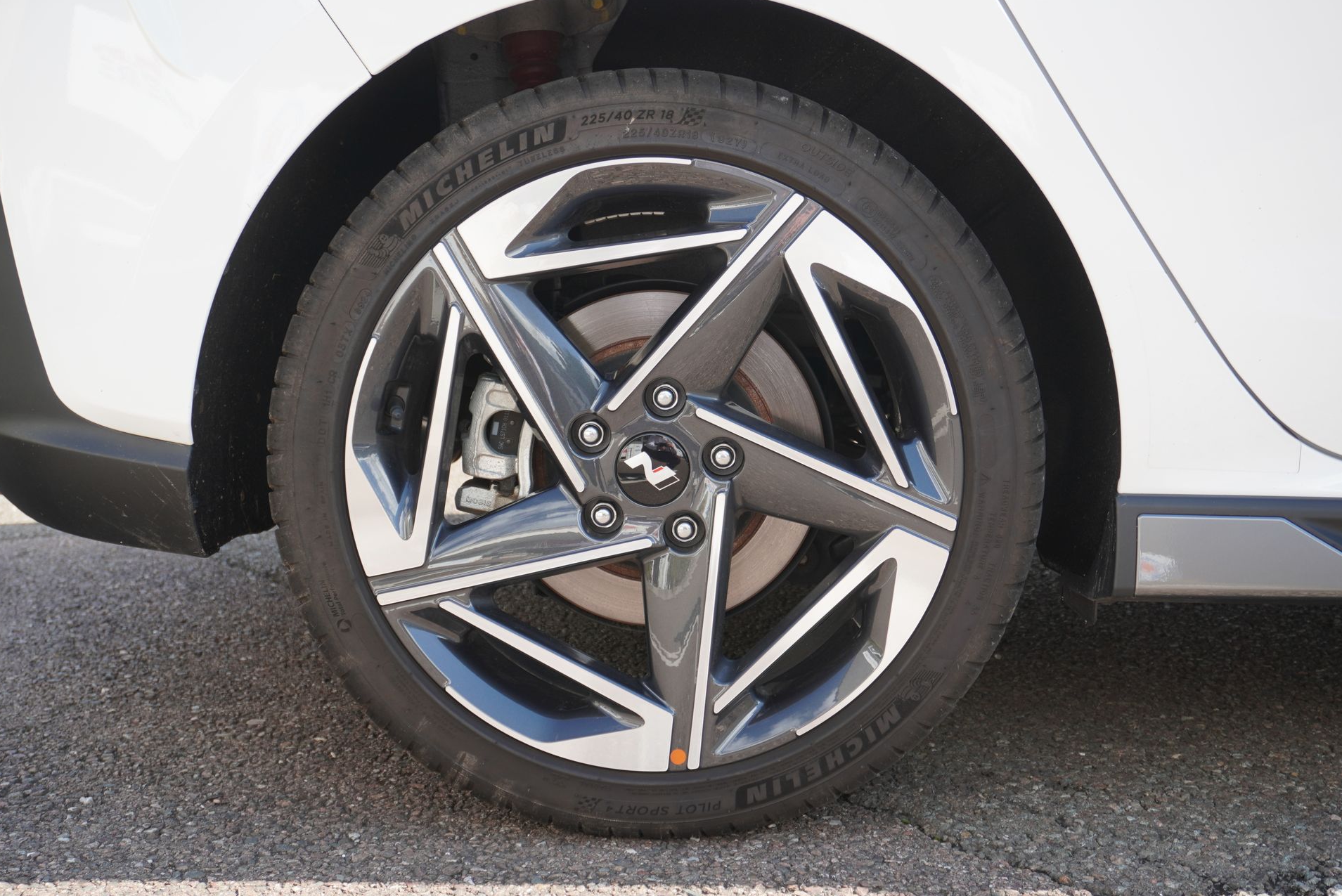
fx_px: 1641
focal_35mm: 44
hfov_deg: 44.5
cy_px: 455
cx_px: 683
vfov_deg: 30.5
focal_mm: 28
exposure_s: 1/60
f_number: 5
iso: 100
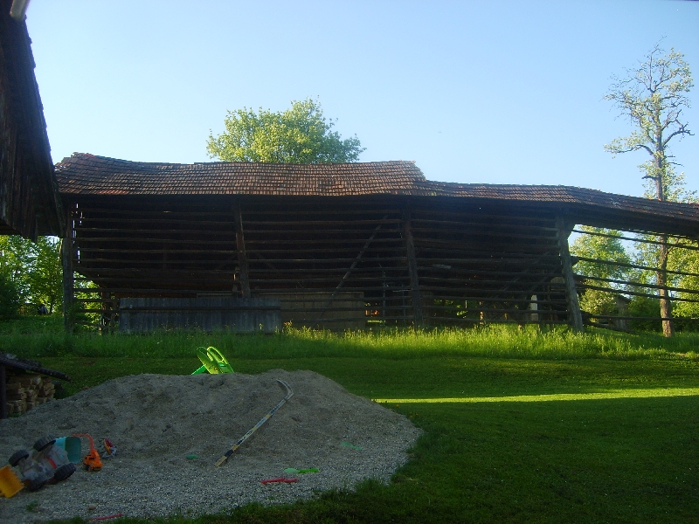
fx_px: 707
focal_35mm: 35
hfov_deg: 52.6
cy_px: 262
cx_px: 350
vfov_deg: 40.7
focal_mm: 5.8
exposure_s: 1/250
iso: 50
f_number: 2.8
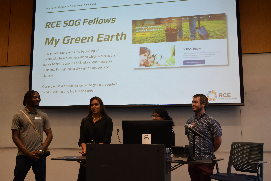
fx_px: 324
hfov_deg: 45.4
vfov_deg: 31.2
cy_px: 90
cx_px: 123
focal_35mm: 43
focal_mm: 26
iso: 400
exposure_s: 1/125
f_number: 5.6
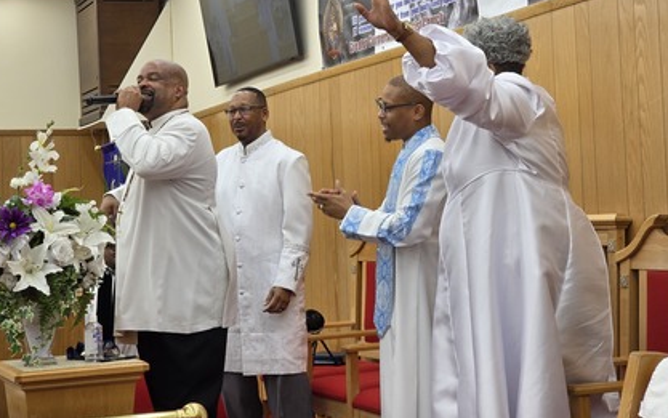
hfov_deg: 26.1
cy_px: 152
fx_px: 1439
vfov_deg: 16.5
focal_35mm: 79
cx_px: 336
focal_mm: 7.9
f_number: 2.4
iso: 50
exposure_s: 1/177
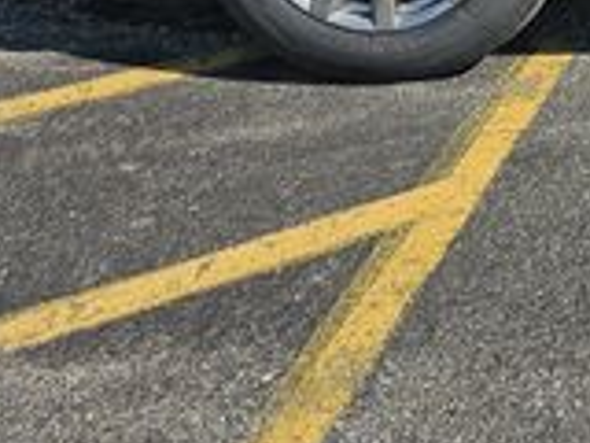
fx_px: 1568
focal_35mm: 92
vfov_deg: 14.2
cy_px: -362
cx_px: 1044
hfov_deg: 17.5
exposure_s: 1/1318
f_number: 1.7
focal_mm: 6.3
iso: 16
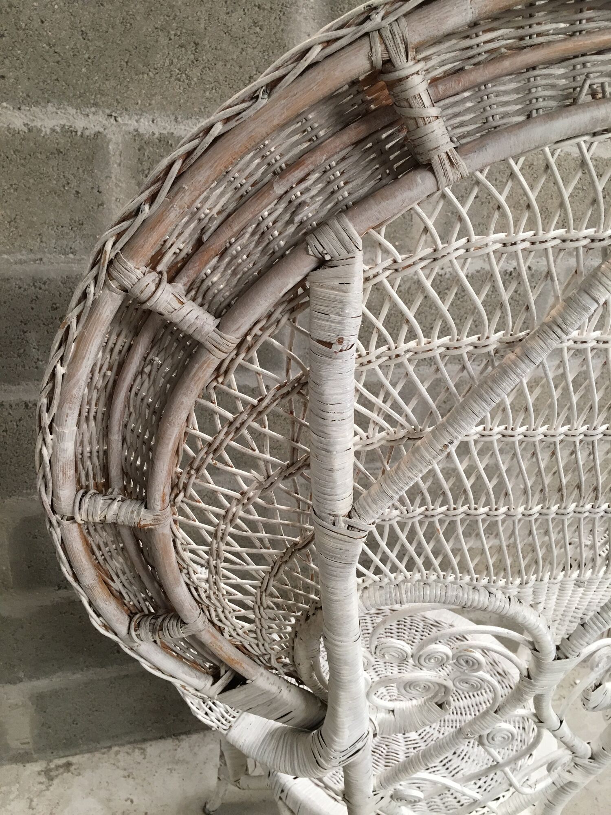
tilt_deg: -23.6
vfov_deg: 61.7
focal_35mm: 29
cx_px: 306
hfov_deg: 48.2
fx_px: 682
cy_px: 408
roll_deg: -2.9
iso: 100
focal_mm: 4.15
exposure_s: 1/33
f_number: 2.2
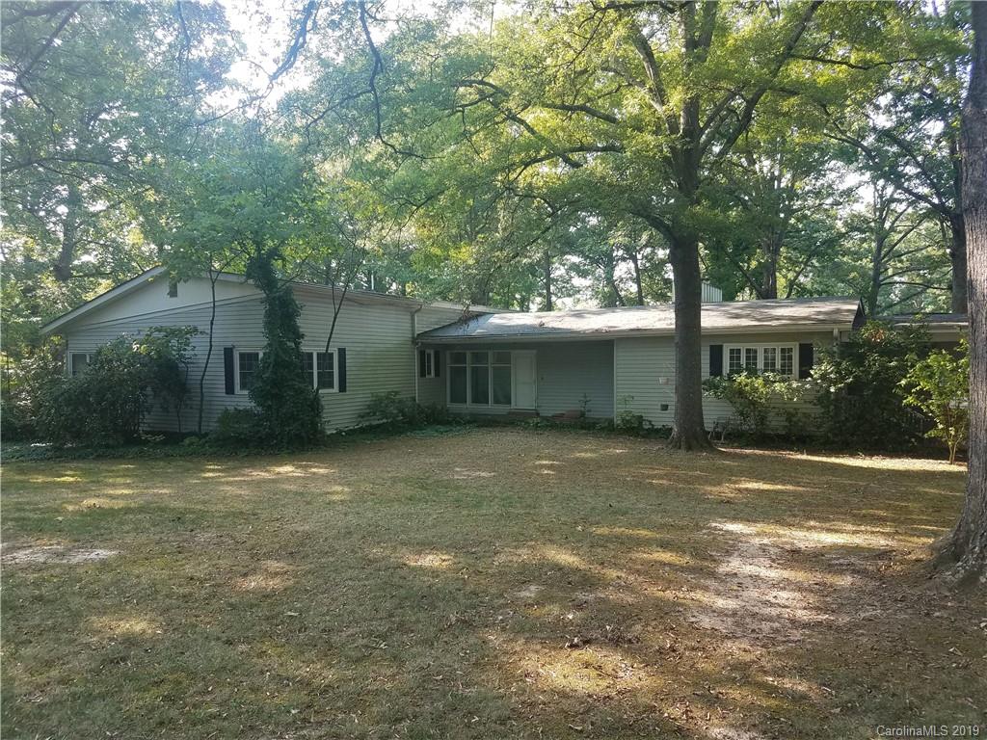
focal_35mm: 26
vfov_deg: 53.1
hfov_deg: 67.3
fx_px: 741
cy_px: 370
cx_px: 494
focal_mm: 4.2
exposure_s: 1/133
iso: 40
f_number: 1.7
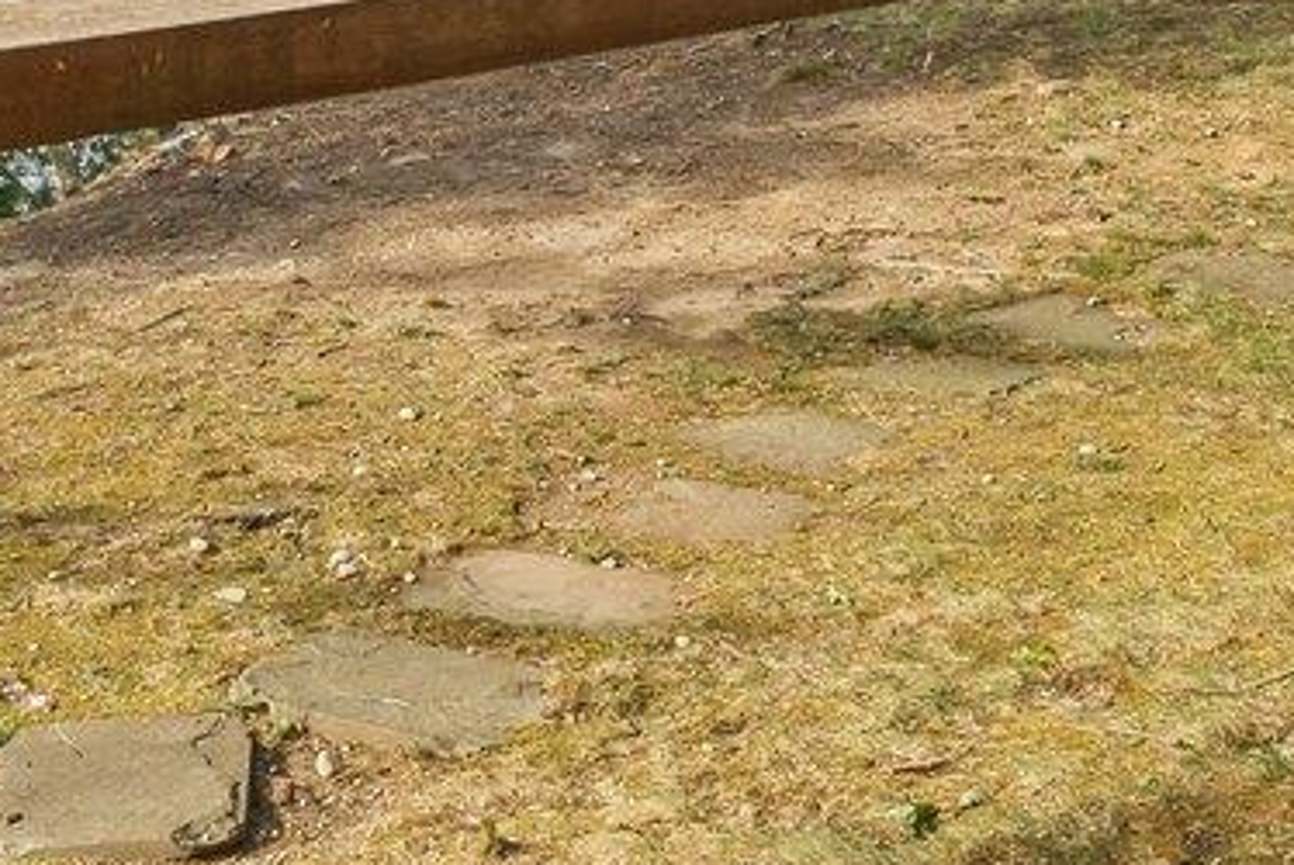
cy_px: -445
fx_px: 3345
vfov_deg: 13.8
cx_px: 588
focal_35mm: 93
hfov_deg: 21.9
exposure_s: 1/250
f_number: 9
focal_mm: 17
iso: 250
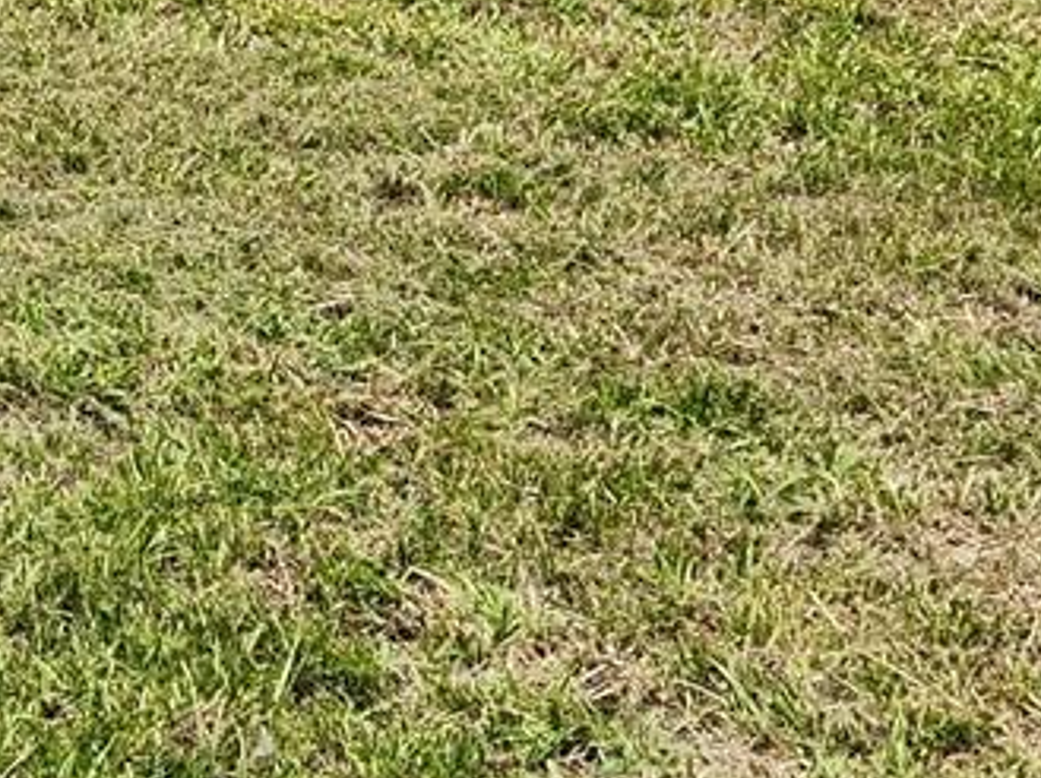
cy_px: -25
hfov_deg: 16.5
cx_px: -361
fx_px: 3364
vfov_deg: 13.0
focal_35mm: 112
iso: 20
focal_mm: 5.4
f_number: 1.8
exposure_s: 1/1920
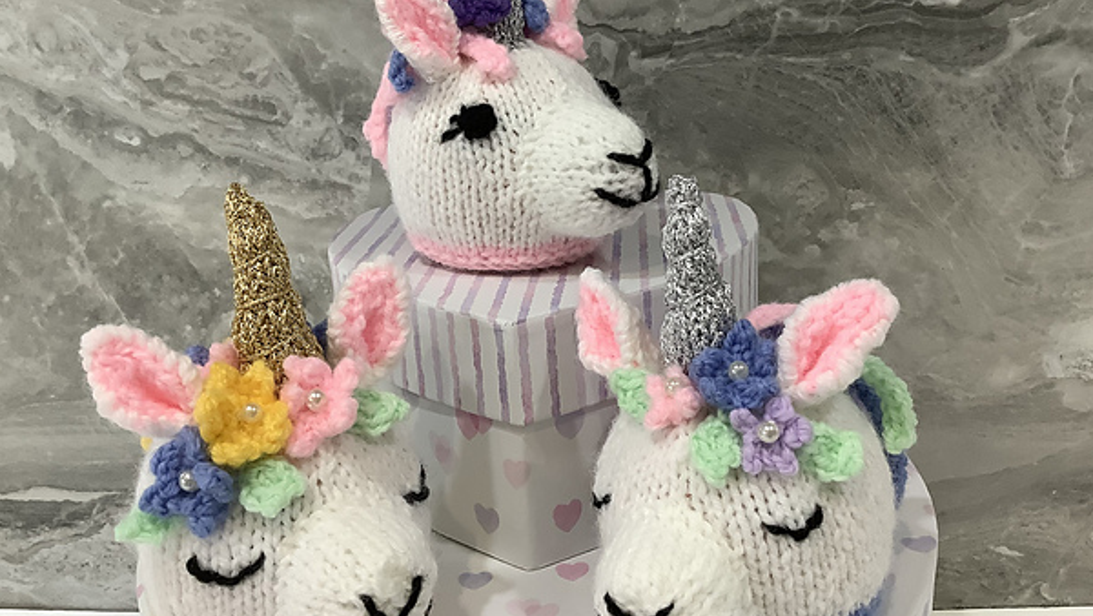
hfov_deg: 55.3
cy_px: 286
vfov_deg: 32.9
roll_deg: +3.5
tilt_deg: -17.9
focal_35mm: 36
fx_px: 1044
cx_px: 546
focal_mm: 3.3
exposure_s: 1/50
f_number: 2.4
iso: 125
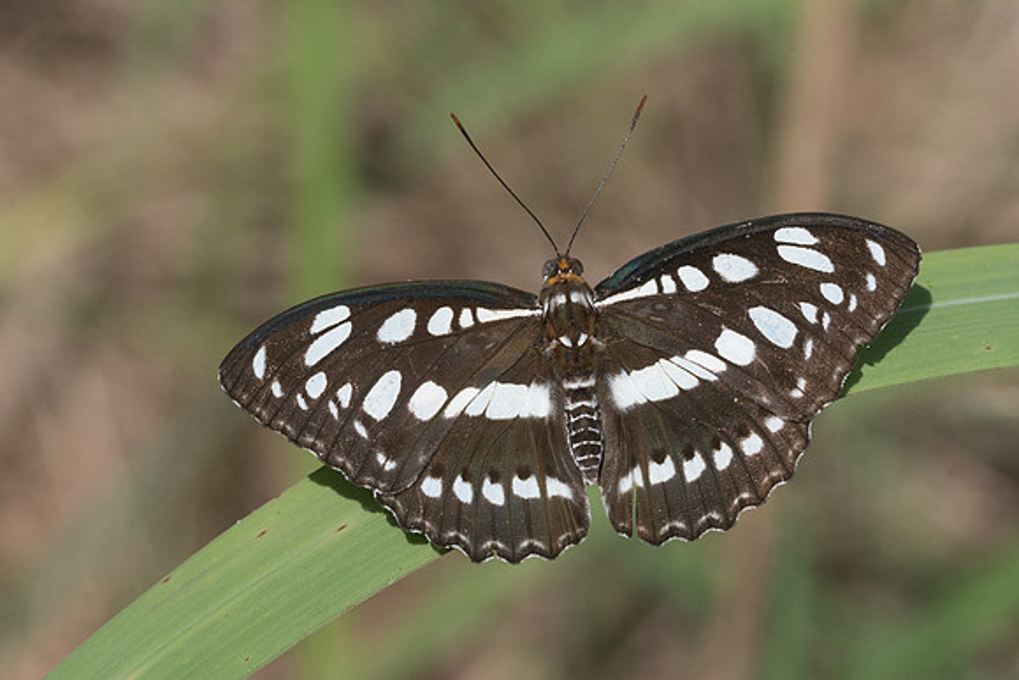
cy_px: 340
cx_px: 510
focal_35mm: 225
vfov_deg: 6.1
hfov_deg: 9.1
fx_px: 6370
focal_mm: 150
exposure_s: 1/1000
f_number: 14
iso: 1000
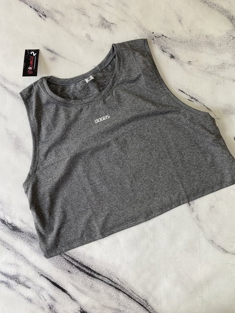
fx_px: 244
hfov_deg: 51.4
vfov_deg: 65.3
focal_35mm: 27
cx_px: 115
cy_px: 155
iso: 64
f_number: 1.8
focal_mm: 4.25
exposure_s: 1/100
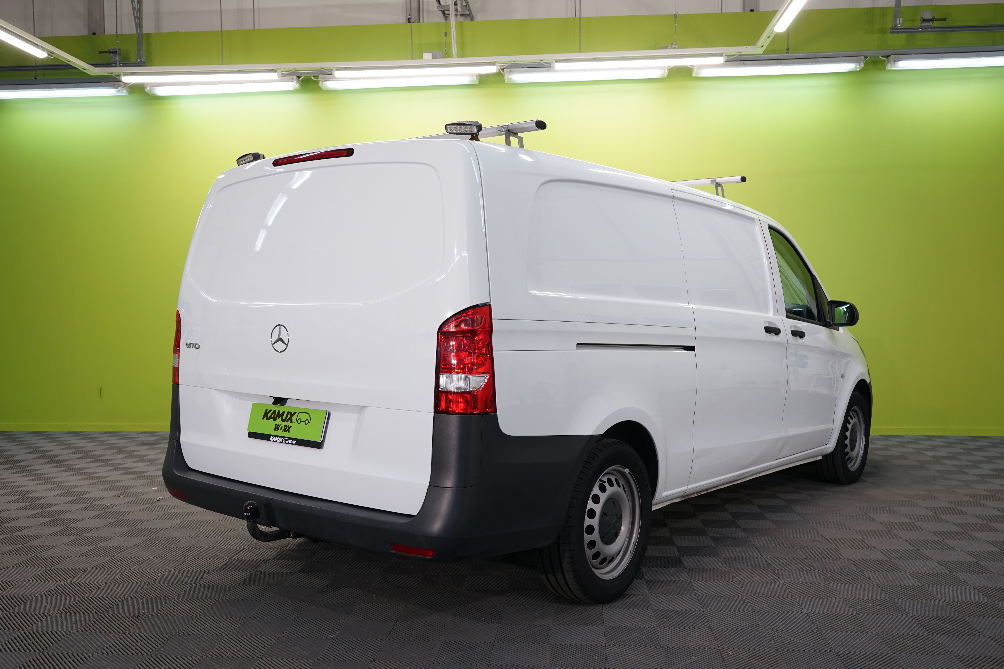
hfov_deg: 60.3
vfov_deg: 42.3
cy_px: 334
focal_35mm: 31
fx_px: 864
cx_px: 502
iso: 400
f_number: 5.6
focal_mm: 31
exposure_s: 1/30
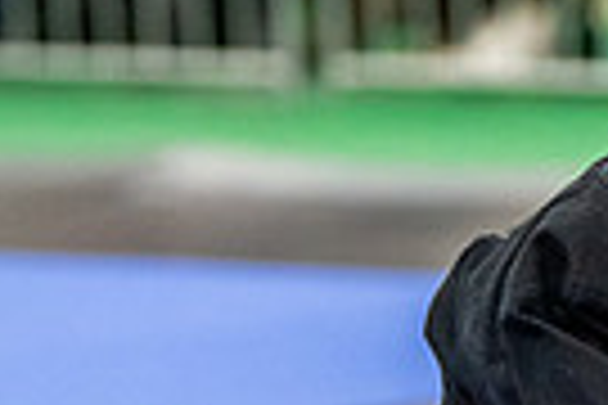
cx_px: 761
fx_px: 8359
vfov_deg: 2.8
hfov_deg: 4.2
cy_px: 520
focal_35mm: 495
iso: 5000
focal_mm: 115
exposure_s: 1/500
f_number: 2.8
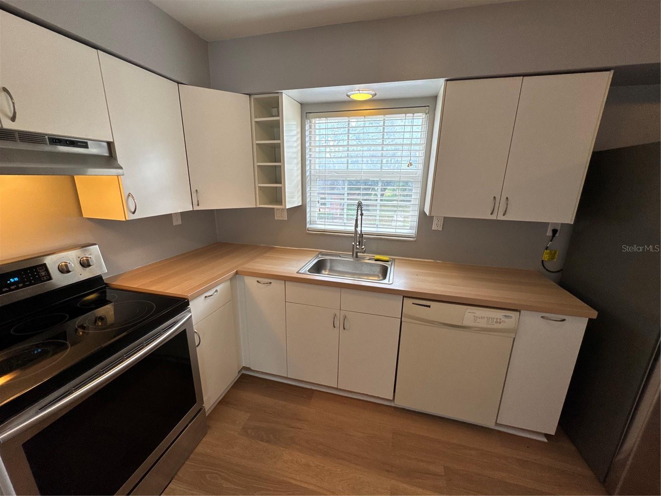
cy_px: 248
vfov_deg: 85.7
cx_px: 330
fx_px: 267
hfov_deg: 102.1
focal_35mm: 14
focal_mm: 2.22
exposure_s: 1/120
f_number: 2.2
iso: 160
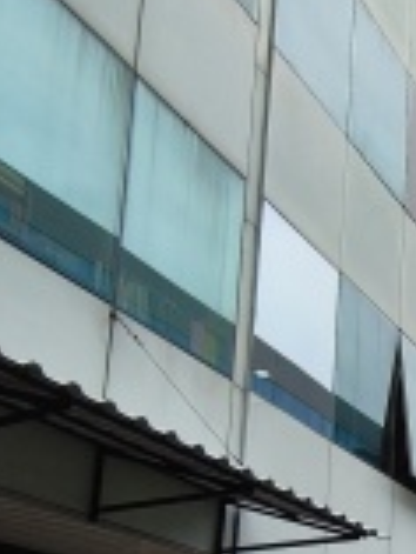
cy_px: 656
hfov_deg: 27.9
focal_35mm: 44
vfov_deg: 34.7
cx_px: 525
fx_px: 704
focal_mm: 1.65
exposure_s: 1/1307
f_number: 2.2
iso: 50
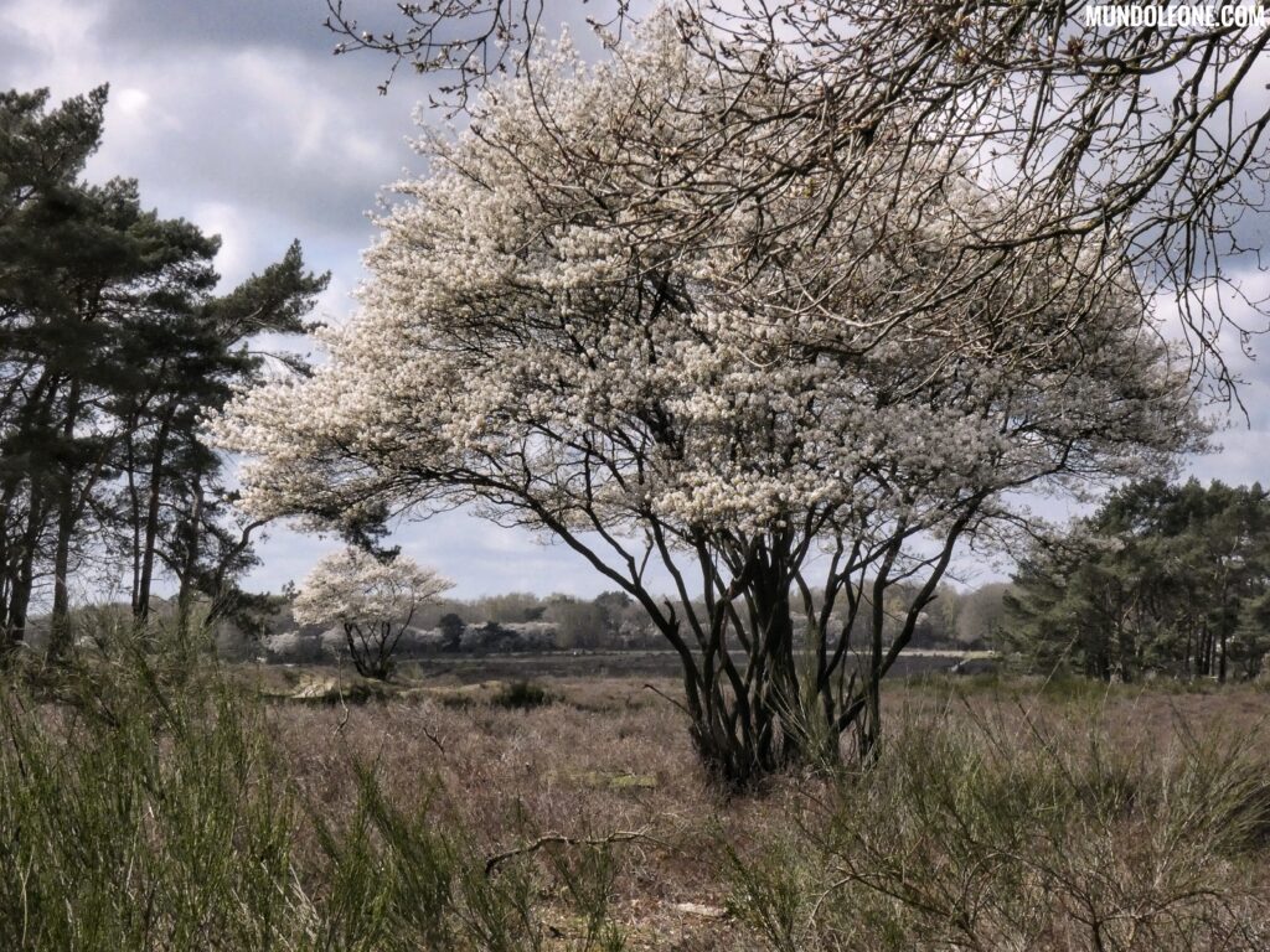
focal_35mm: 85
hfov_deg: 23.0
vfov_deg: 17.4
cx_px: 635
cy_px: 476
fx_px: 3119
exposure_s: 1/1600
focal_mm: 15.2
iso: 800
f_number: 8
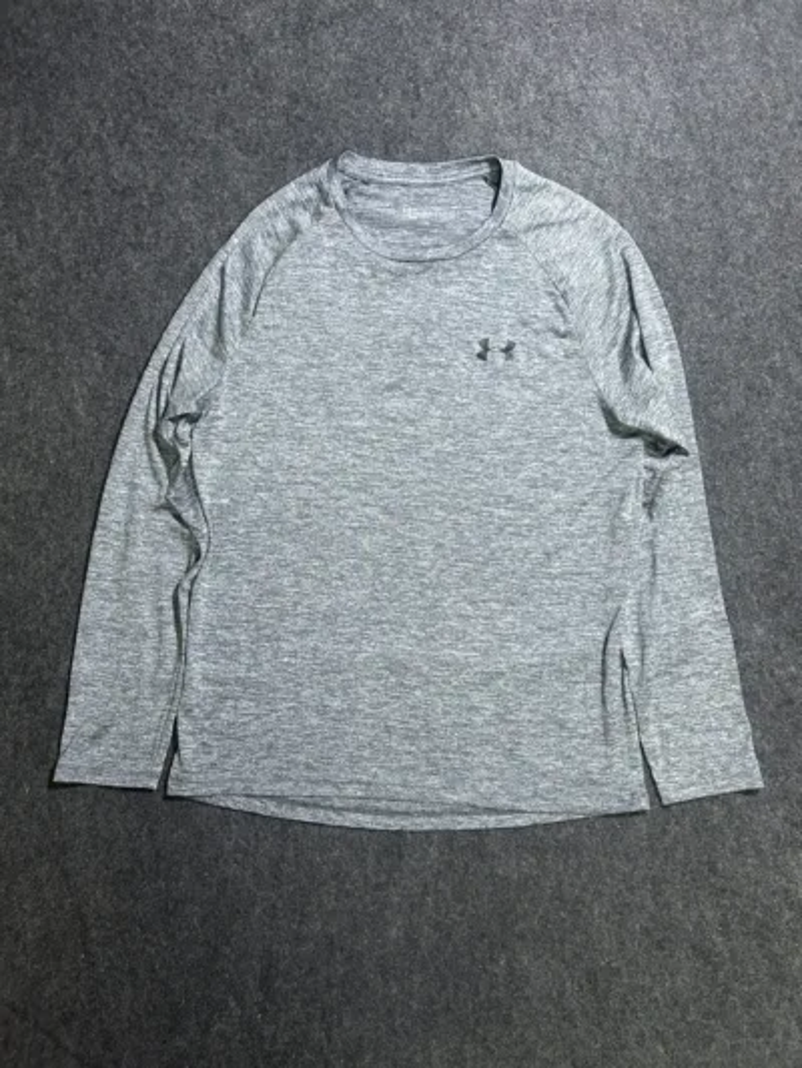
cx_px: 401
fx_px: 803
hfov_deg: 53.1
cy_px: 534
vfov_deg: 67.3
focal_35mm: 26
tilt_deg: -66.8
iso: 320
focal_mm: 5.7
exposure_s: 1/50
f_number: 1.5
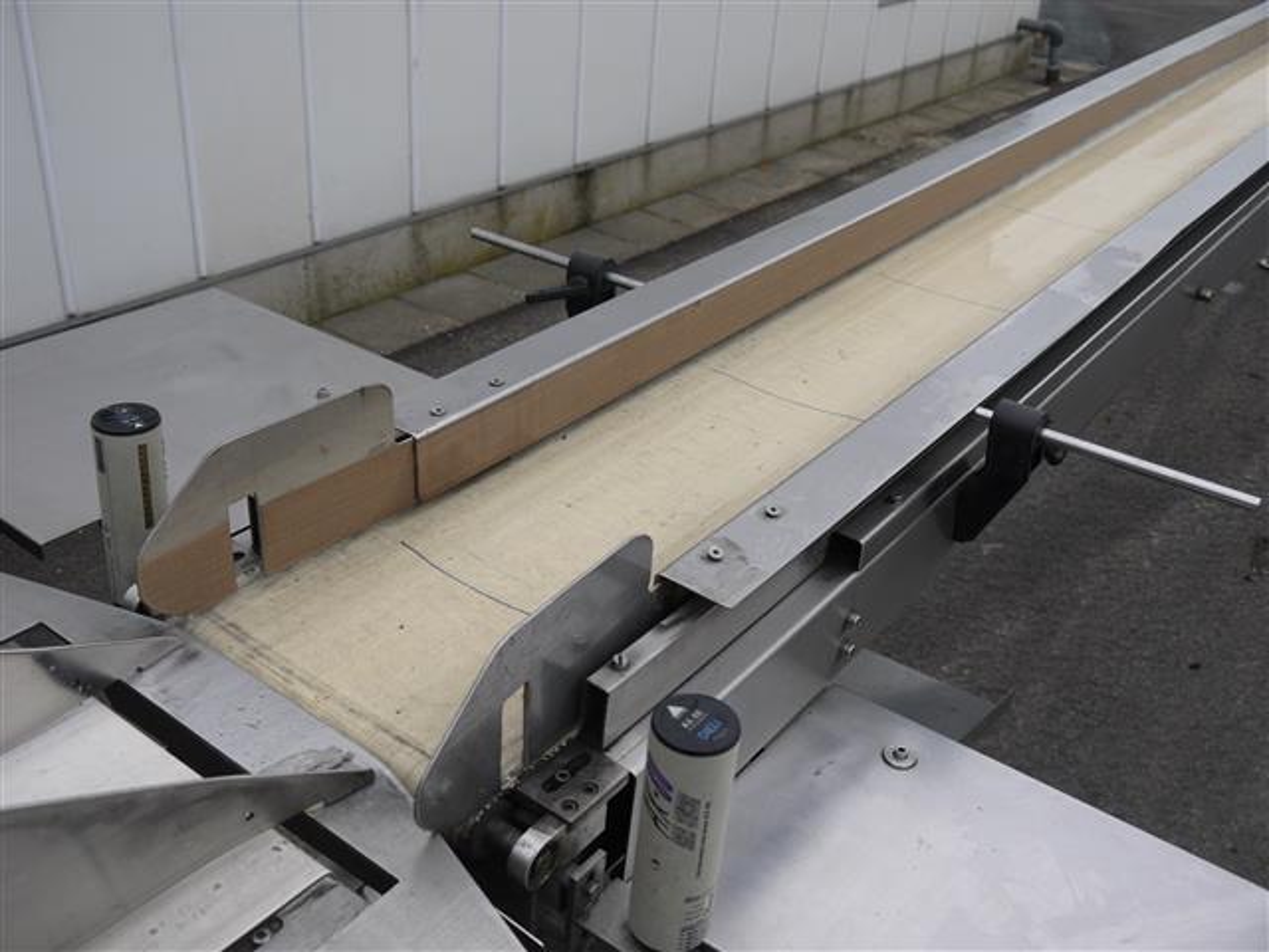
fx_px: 1320
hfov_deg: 51.4
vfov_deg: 39.7
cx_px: 634
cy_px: 476
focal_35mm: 36
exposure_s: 1/160
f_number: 5
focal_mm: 18
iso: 100
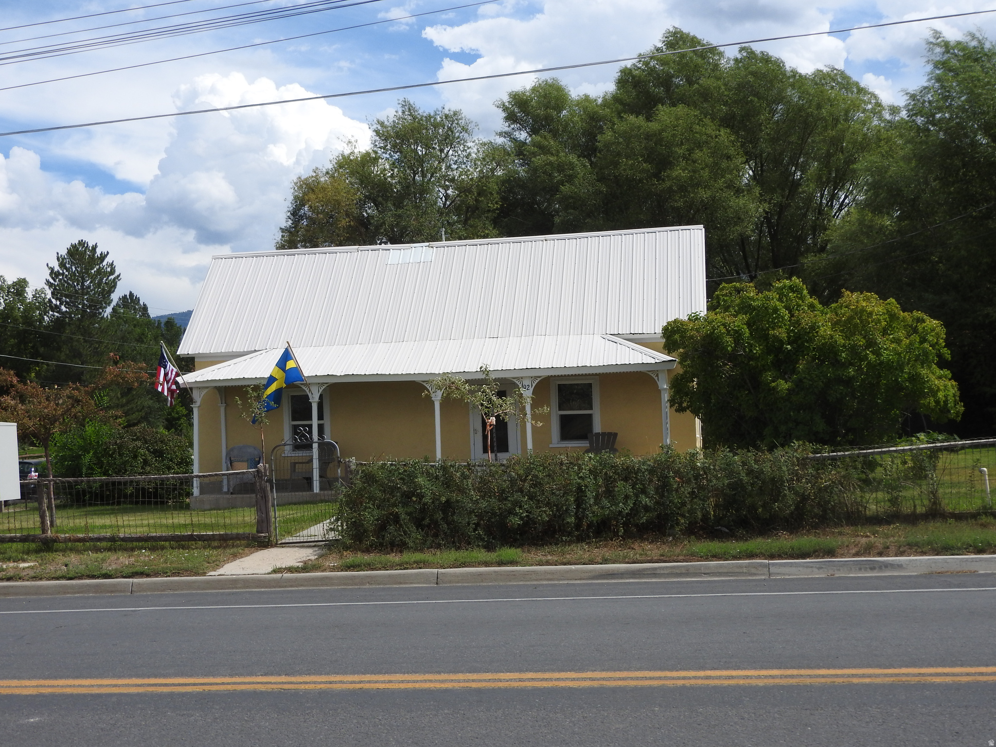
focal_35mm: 50
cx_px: 498
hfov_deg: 38.2
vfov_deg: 29.1
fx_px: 1439
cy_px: 374
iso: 100
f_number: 4
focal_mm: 9
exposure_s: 1/1600
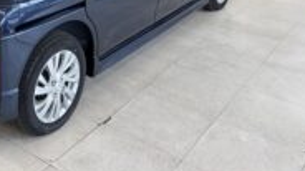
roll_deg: +0.6
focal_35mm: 54
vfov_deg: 20.6
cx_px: 35
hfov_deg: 36.3
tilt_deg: -14.0
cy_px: -39
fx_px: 436
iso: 80
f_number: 1.6
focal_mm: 5.96
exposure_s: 1/122
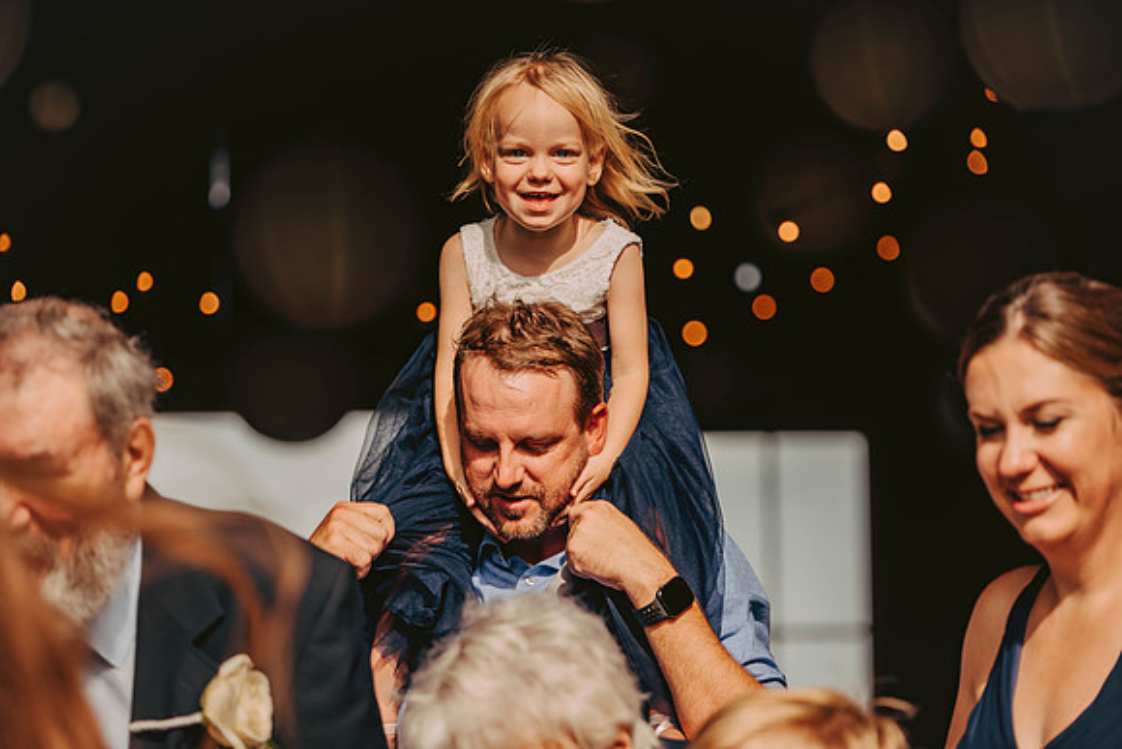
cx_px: 561
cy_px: 374
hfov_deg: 15.2
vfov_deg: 10.2
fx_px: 4208
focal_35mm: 135
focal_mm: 135
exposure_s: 1/2000
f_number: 2.8
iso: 200
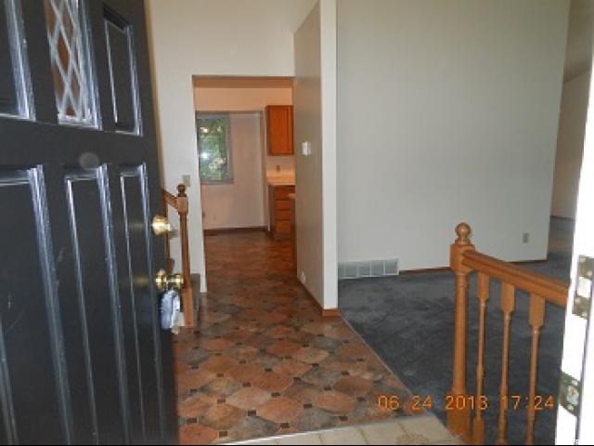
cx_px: 297
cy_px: 223
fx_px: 429
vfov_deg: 54.9
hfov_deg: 69.4
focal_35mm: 25
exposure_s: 1/25
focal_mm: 4.5
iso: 250
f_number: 3.2
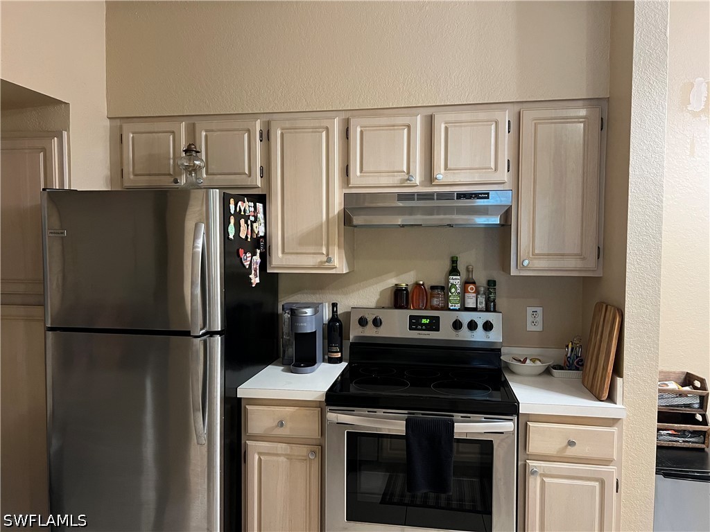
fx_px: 533
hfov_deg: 67.3
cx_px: 355
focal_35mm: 26
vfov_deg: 53.1
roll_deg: -0.4
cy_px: 266
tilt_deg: -3.6
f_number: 1.5
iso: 500
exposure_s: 1/60
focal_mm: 5.7
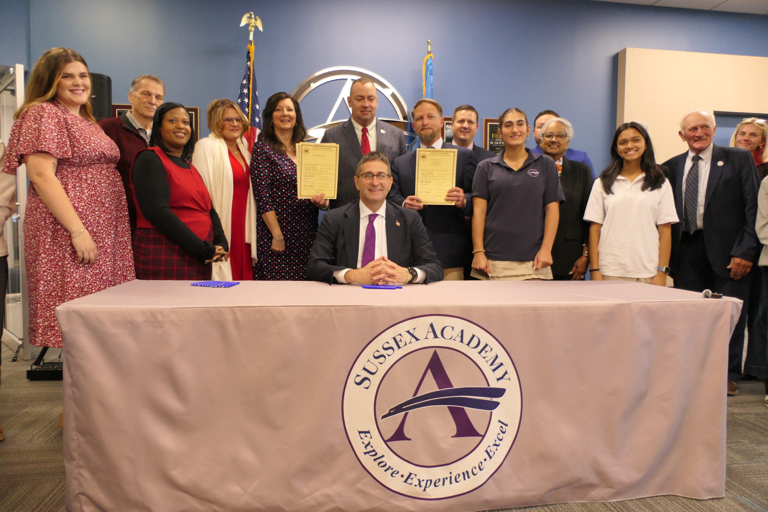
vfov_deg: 53.1
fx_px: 512
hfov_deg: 73.7
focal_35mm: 24
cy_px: 256
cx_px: 384
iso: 800
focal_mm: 8.8
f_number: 2.8
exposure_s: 1/60
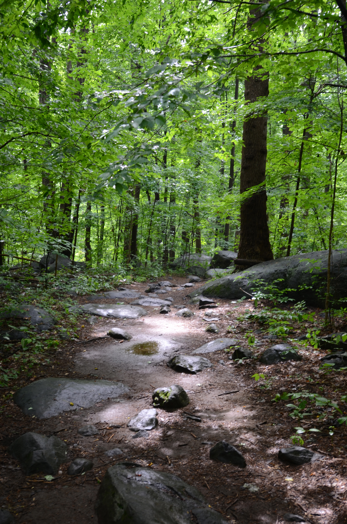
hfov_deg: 36.7
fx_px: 523
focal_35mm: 36
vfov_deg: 53.2
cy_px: 262
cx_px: 174
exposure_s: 1/60
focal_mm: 24
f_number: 2.8
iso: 200
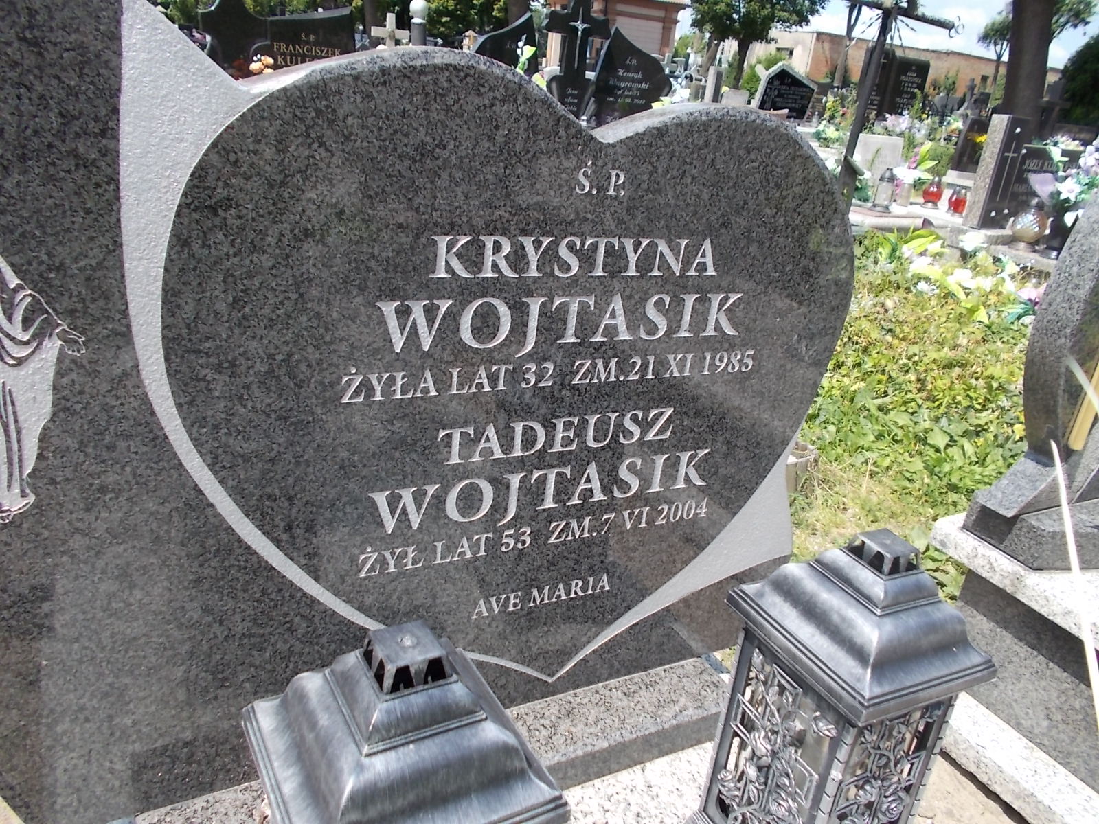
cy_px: 412
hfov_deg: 67.3
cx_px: 550
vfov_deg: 53.1
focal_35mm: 26
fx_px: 825
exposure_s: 1/100
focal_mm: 4.6
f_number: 8
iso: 80
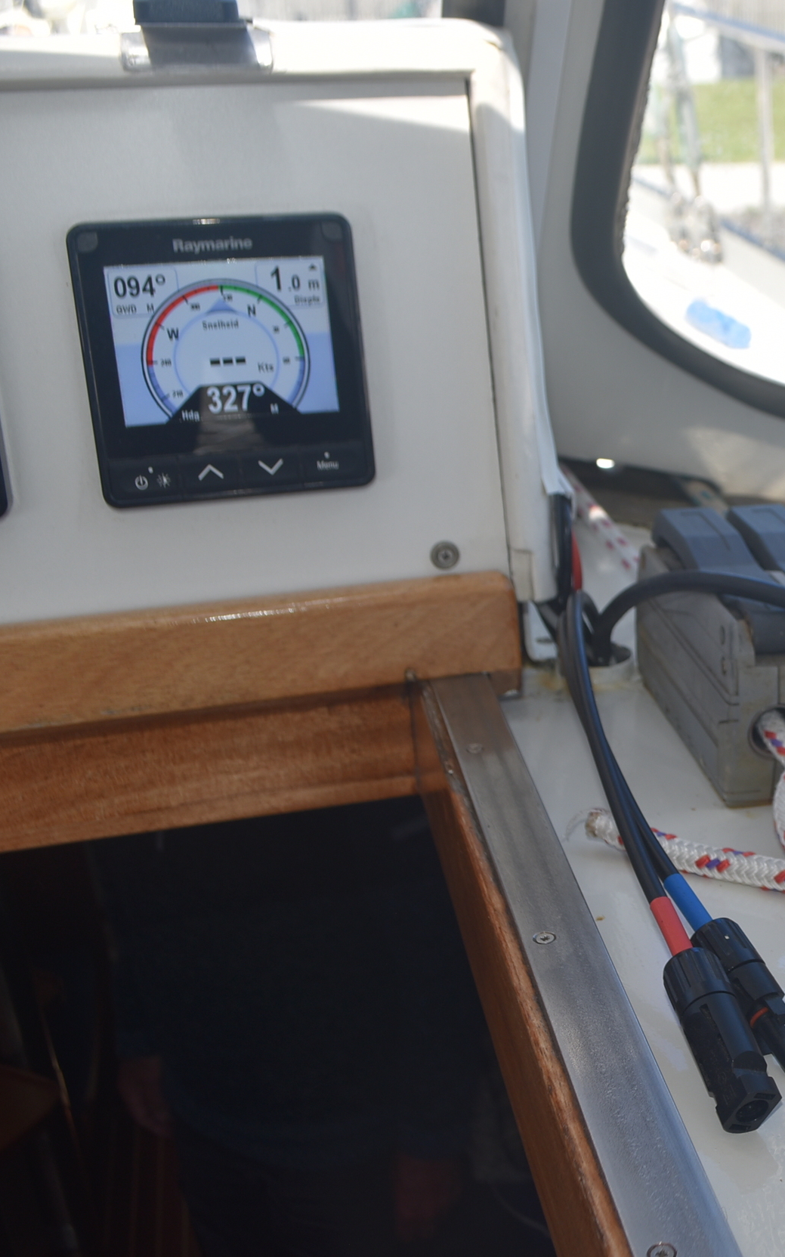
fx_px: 1575
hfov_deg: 25.5
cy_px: 628
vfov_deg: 43.5
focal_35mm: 46
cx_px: 906
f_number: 5.6
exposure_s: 1/125
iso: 100
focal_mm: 20
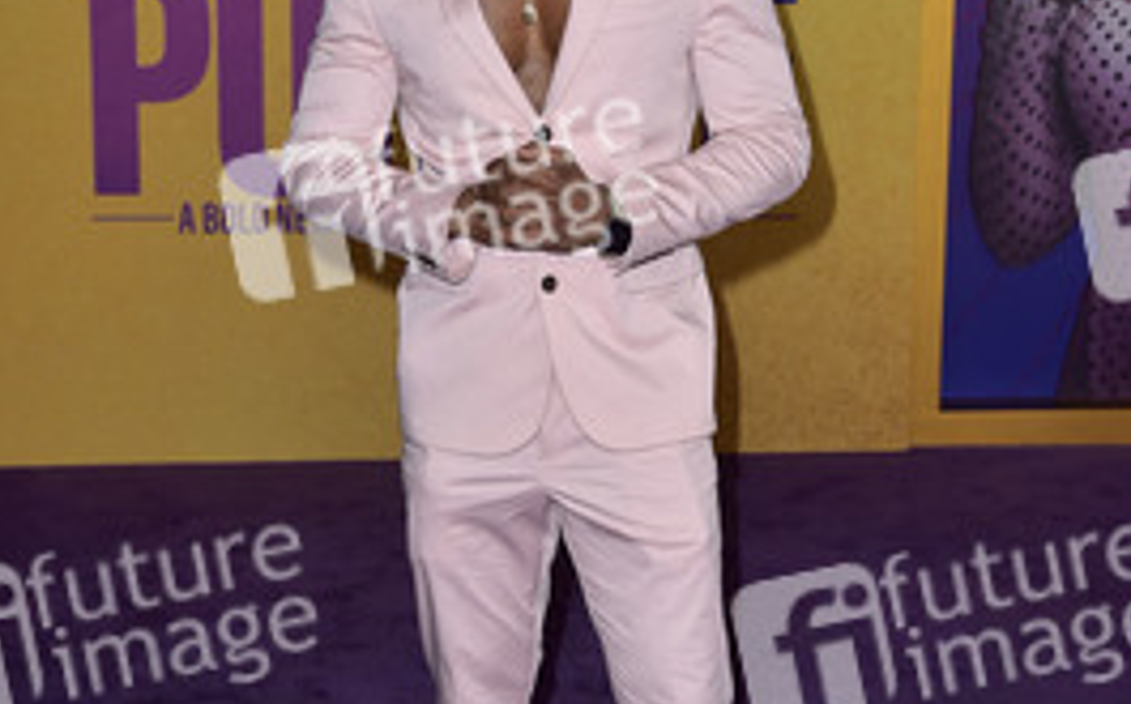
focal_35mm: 74
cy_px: 414
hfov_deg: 27.9
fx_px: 2279
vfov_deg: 17.6
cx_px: 566
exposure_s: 1/250
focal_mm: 48
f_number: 6.3
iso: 320
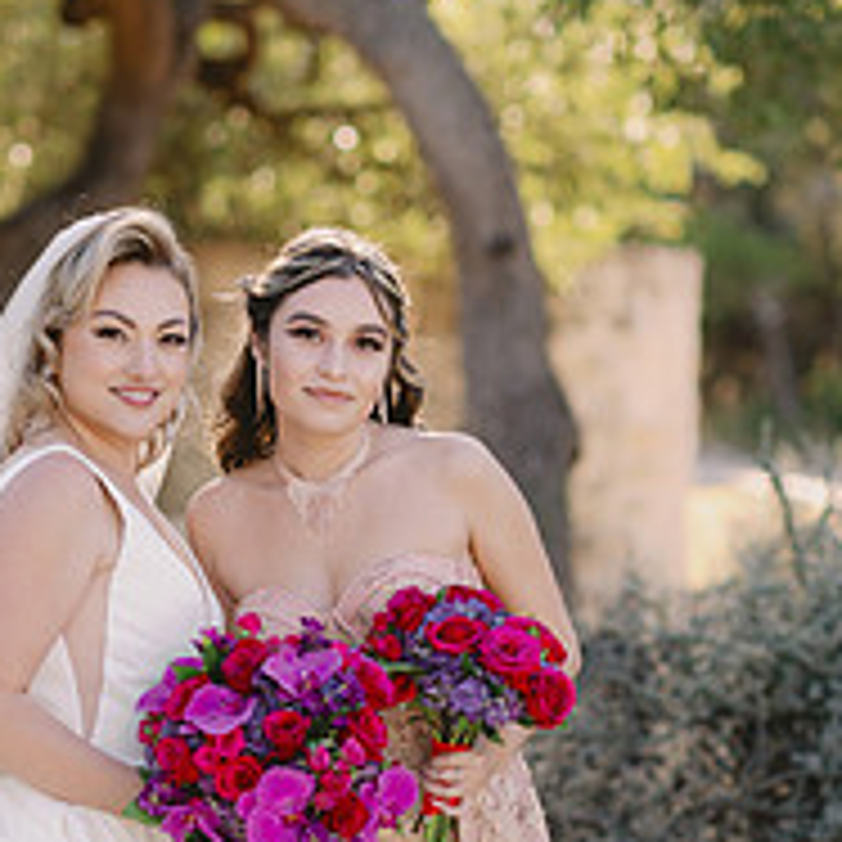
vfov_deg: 9.9
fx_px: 4788
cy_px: 986
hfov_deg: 10.0
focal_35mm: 174
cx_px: 272
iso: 80
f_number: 2.5
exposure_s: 1/320
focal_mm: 85
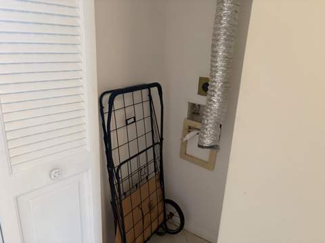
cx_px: 162
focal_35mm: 26
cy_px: 122
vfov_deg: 53.0
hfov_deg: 67.4
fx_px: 244
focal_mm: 5.96
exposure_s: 1/60
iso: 500
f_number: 1.6
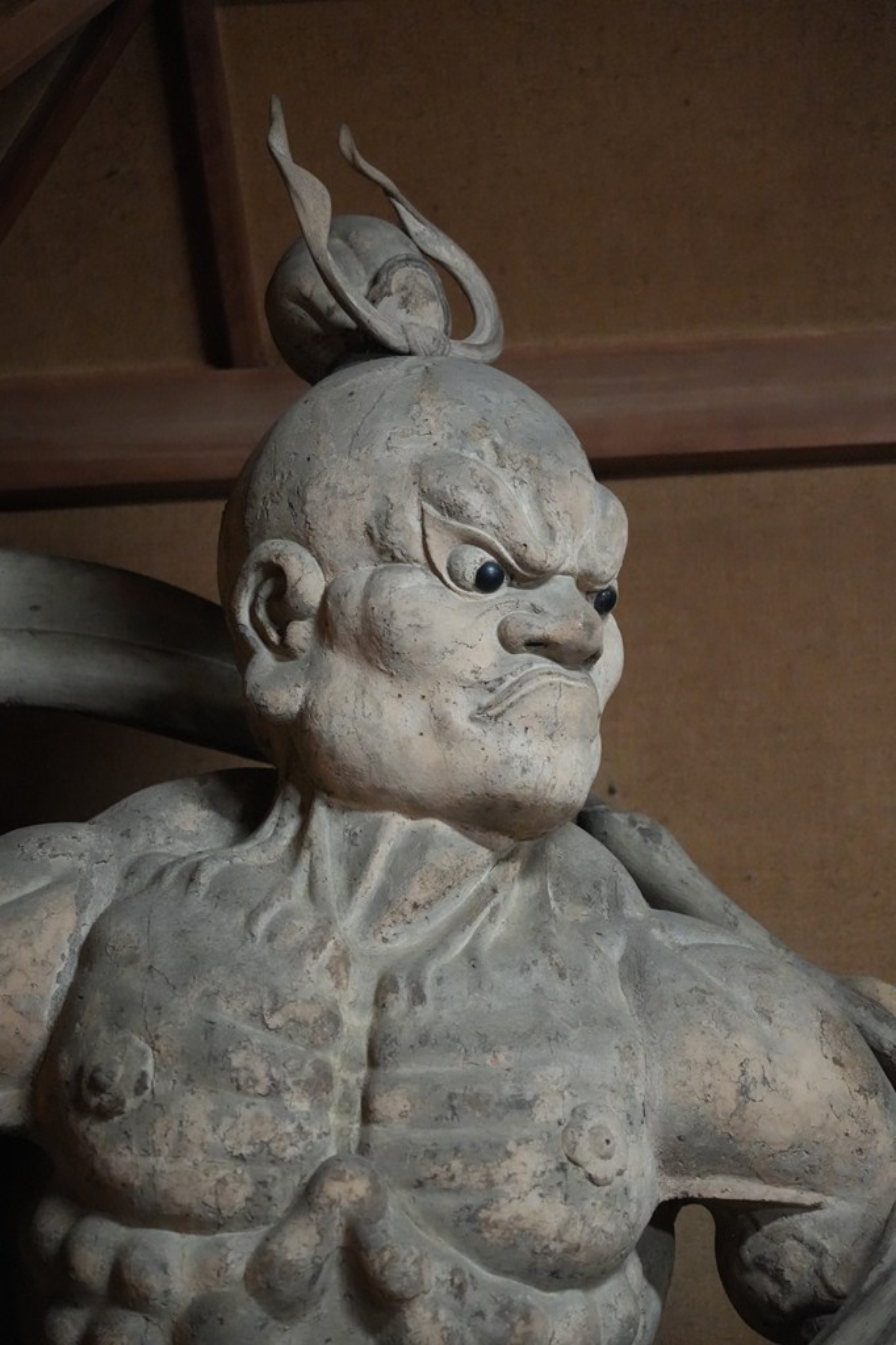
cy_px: 672
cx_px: 448
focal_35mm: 105
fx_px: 3922
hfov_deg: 13.0
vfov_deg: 19.5
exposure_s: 1/160
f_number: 4
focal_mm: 105
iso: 12800
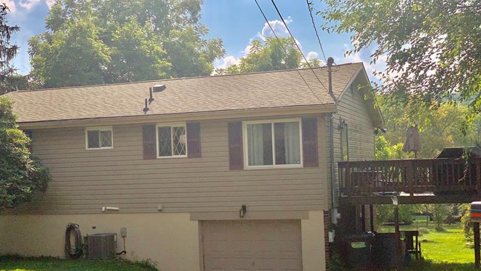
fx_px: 727
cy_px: 163
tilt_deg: +0.2
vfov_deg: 21.0
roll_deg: +1.6
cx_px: 241
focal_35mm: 57
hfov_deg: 36.6
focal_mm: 6
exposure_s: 1/4785
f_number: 2.4
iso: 16
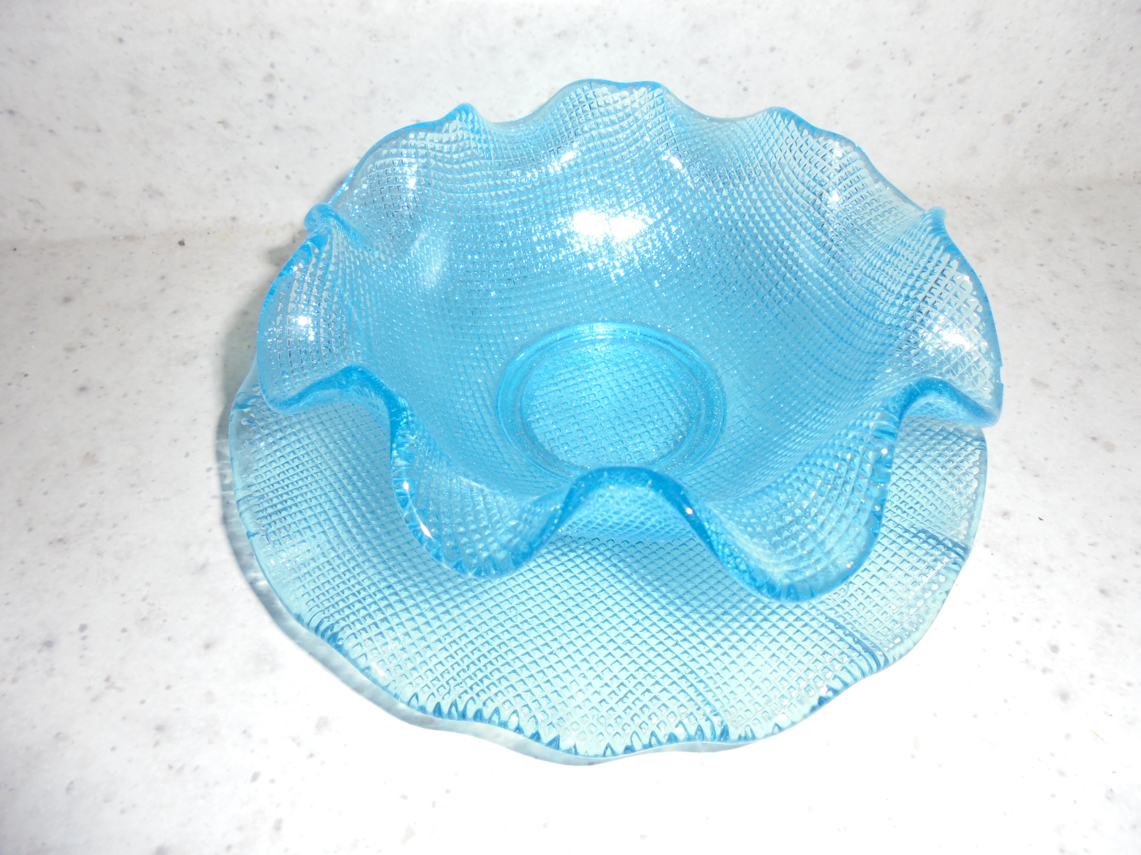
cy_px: 428
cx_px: 570
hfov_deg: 67.3
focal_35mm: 26
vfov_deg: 53.1
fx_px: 857
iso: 100
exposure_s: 1/30
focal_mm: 4.6
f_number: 3.5
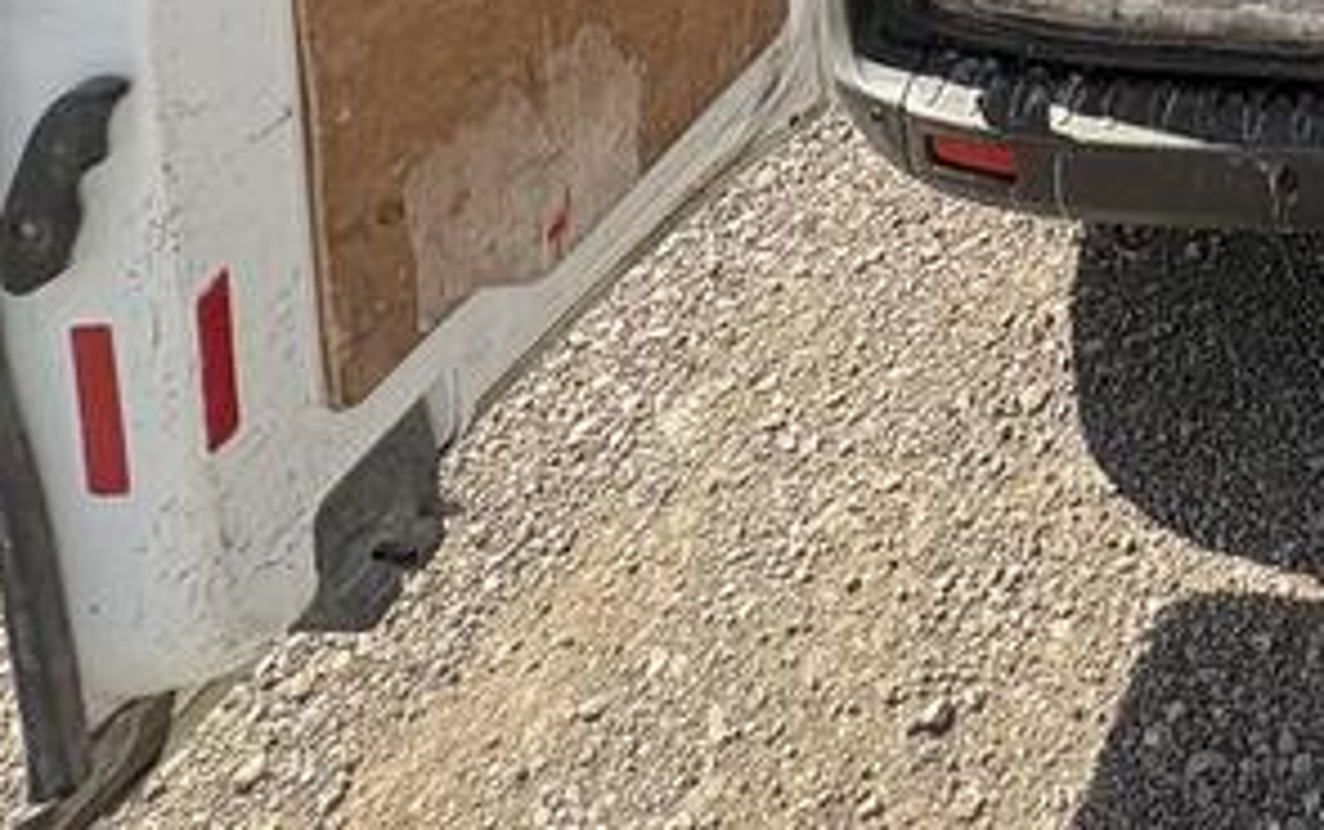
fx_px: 1625
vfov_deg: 20.3
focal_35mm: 45
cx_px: 1513
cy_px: -673
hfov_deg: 36.3
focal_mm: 2.22
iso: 64
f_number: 2.2
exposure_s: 1/381
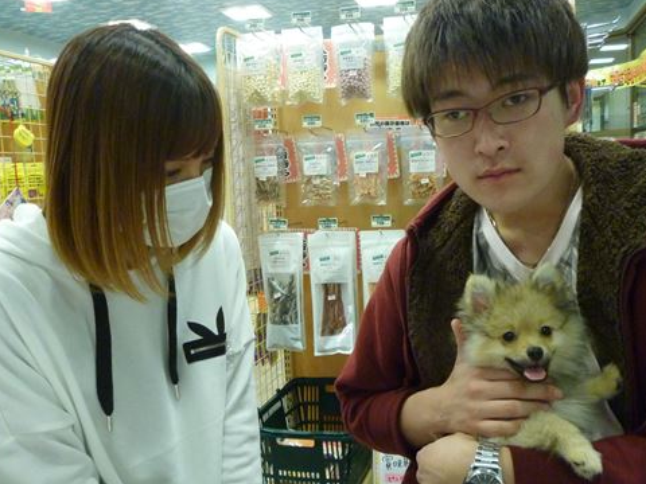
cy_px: 250
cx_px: 349
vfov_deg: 40.7
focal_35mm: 35
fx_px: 653
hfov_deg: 52.6
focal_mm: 5
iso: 400
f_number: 3.1
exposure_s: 1/60
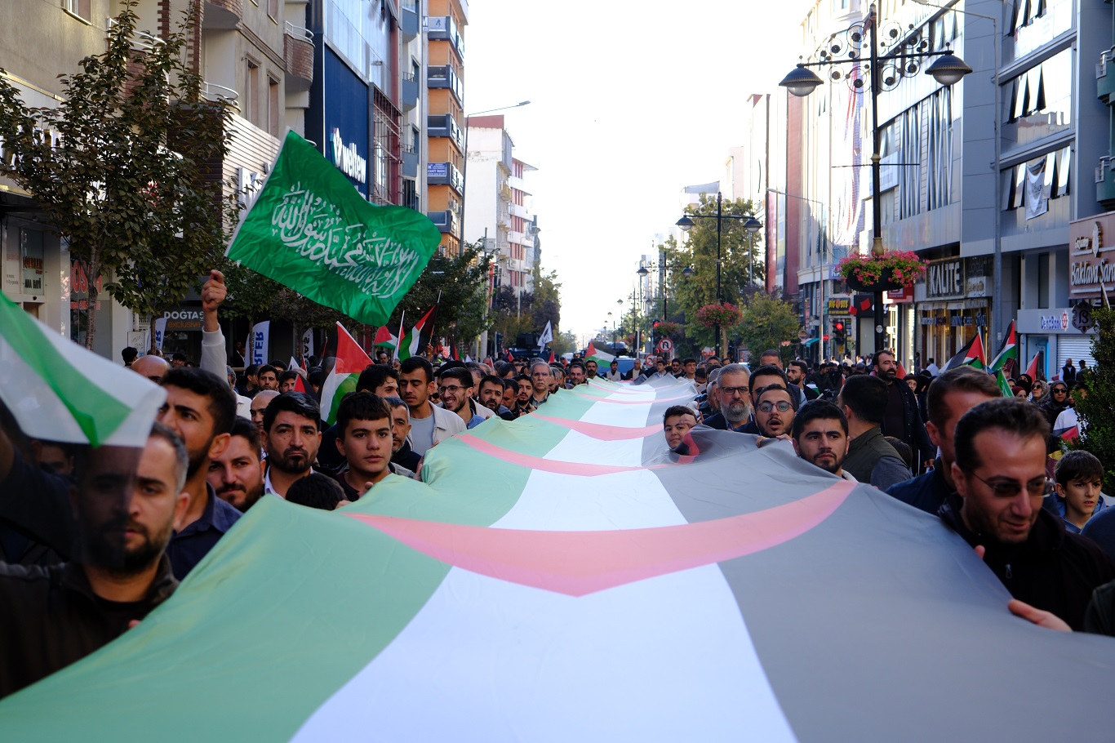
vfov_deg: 23.0
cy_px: 372
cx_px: 558
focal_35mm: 59
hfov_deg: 33.9
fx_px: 1827
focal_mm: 39.3
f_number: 4.5
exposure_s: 1/320
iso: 400
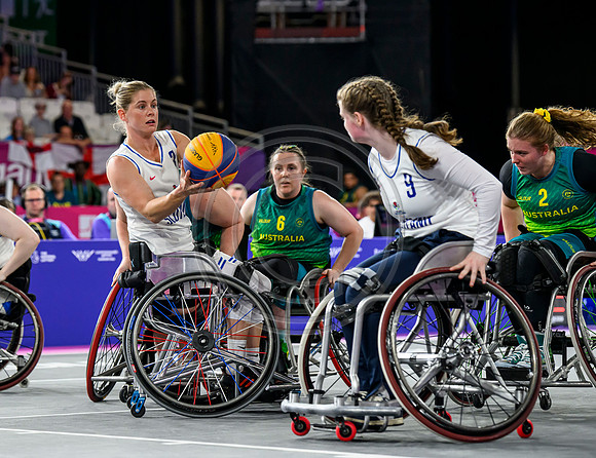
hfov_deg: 13.6
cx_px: 157
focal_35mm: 143
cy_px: 168
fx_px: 2490
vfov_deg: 10.5
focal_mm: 102
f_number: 3.2
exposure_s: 1/1600
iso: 2500
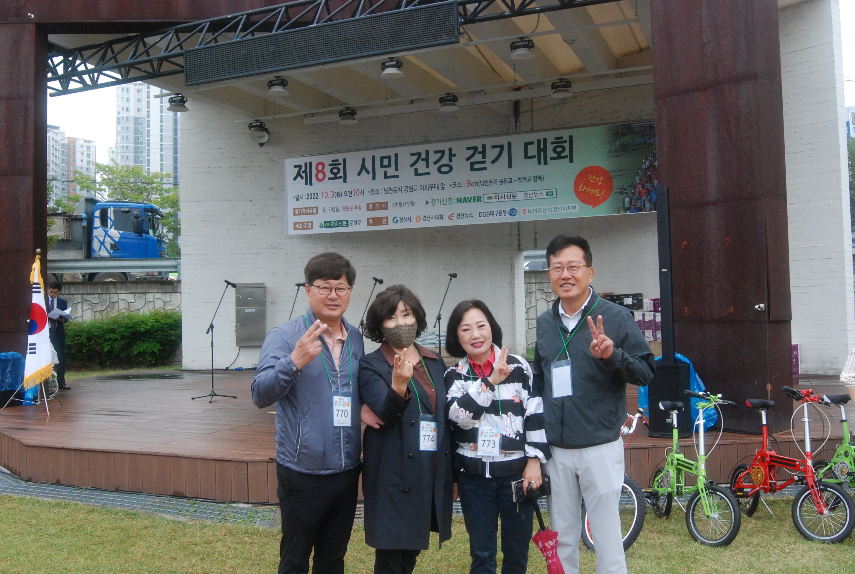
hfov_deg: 55.0
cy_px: 287
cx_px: 428
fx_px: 821
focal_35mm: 34
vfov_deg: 38.5
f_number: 10
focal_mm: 23
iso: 1250
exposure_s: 1/400
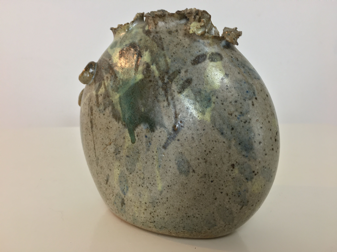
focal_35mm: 29
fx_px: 282
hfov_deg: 61.7
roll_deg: -0.1
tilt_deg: -11.0
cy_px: 126
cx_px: 168
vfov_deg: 48.2
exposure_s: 1/33
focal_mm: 4.15
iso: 40
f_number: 2.2
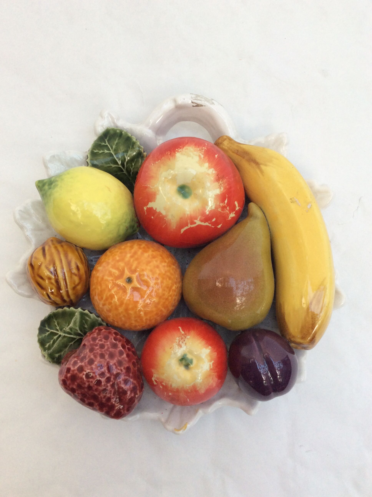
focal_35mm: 32
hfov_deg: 44.1
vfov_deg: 56.9
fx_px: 460
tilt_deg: -78.3
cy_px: 248
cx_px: 186
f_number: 2.4
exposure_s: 1/100
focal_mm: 3.3
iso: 64
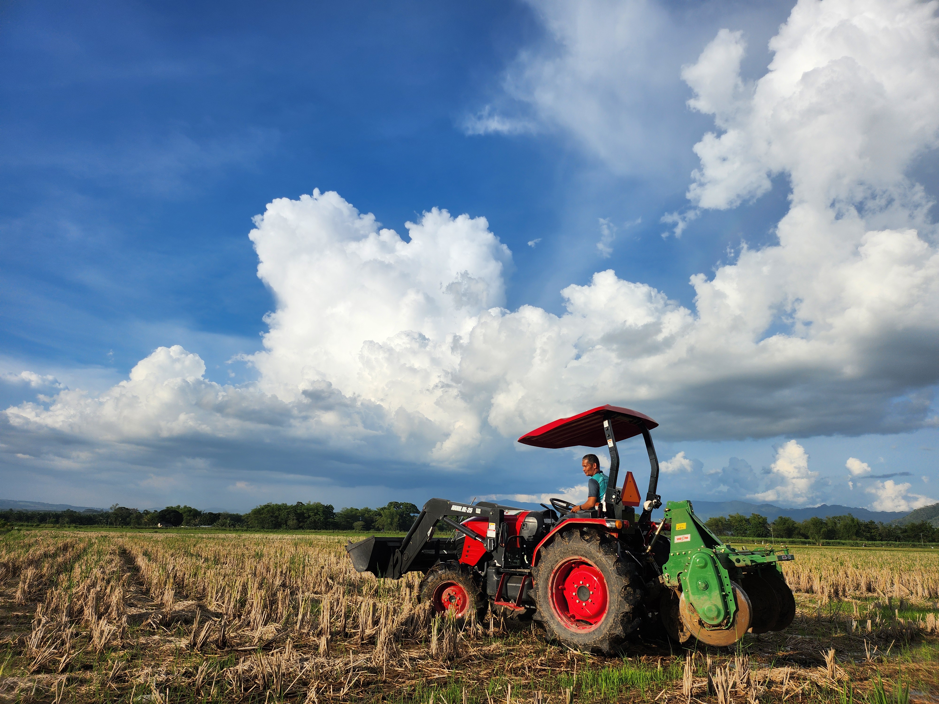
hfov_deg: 71.6
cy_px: 352
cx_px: 470
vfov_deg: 56.8
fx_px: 651
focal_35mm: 24
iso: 50
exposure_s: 1/7158
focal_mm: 5
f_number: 1.8
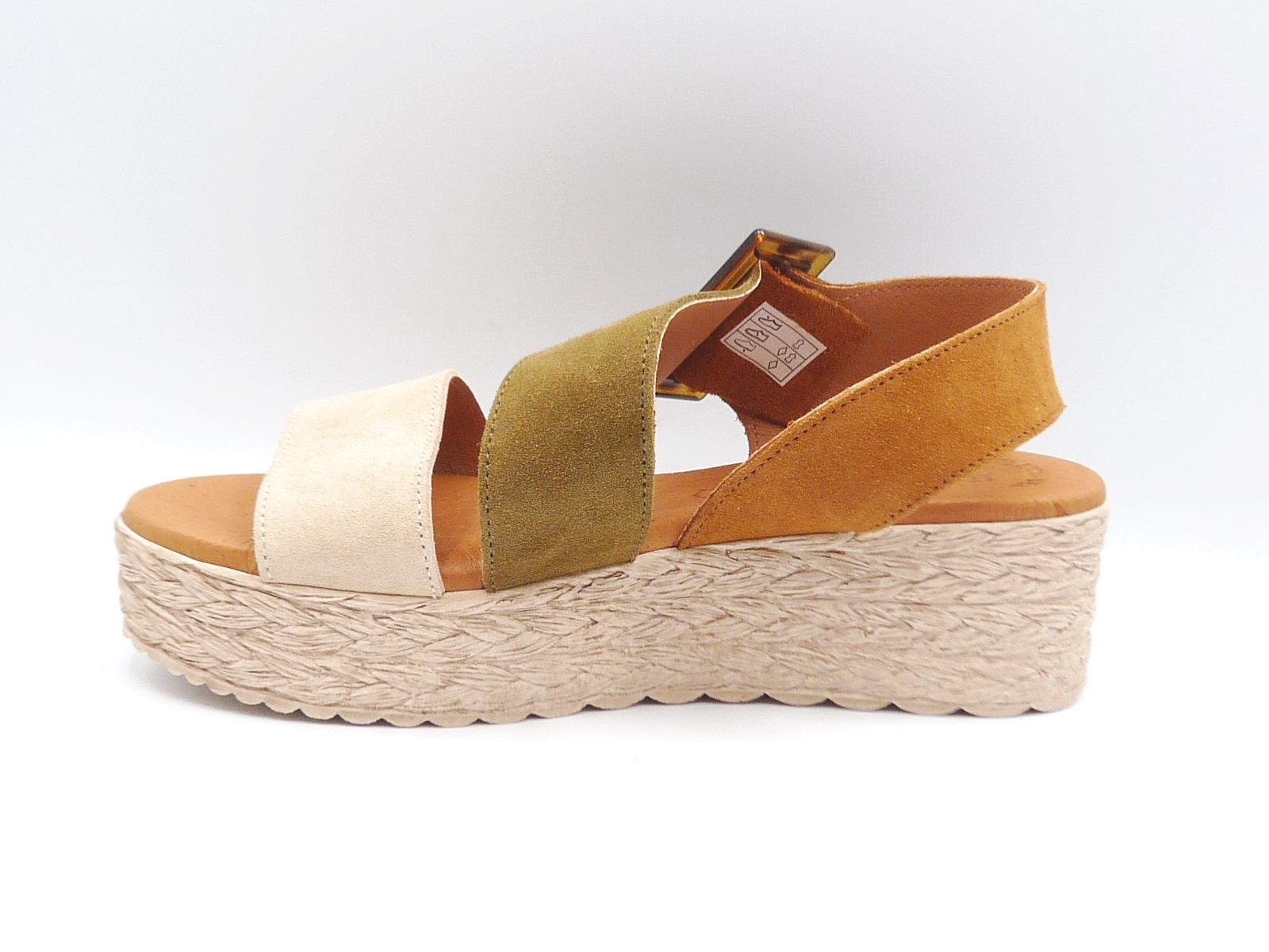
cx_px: 634
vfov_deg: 29.7
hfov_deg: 38.9
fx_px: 1796
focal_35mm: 49
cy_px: 476
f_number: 4
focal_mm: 4.8
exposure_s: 1/100
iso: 100
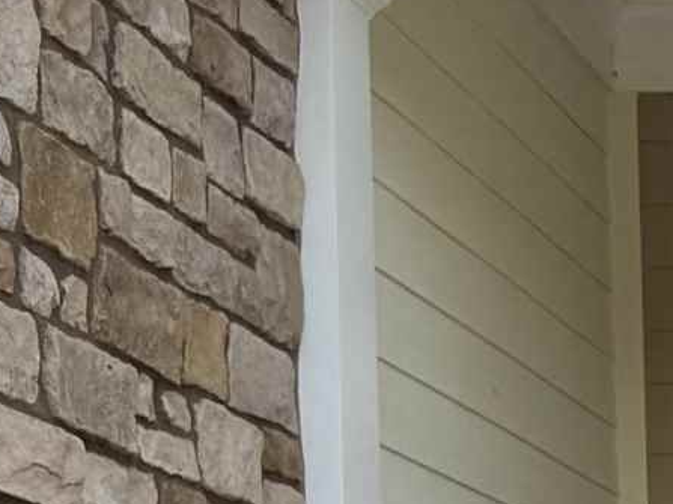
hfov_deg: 11.0
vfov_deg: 8.4
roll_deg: +0.0
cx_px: 1278
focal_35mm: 165
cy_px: 1091
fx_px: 3207
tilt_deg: -3.0
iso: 80
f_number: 1.78
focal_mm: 6.76
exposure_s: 1/1560
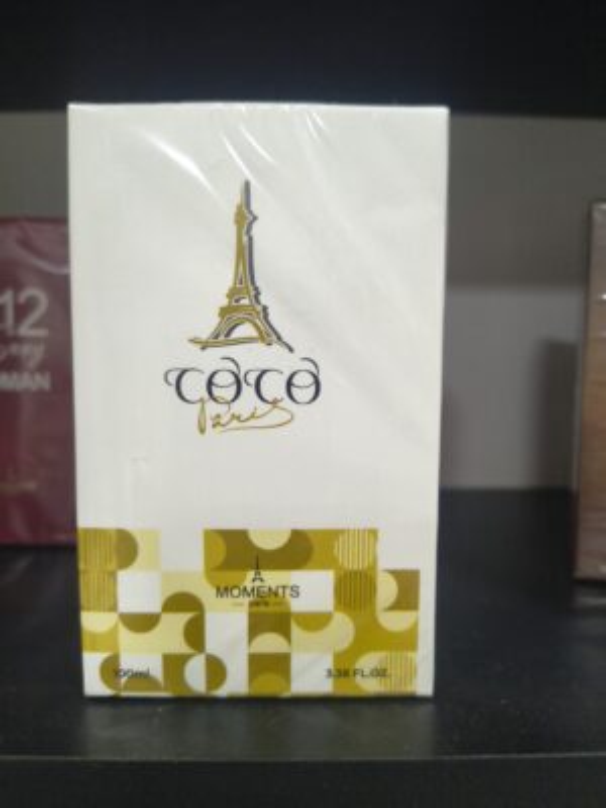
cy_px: 404
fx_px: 560
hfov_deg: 56.8
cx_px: 303
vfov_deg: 71.6
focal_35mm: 24
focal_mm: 5.56
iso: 1045
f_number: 1.8
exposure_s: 1/60
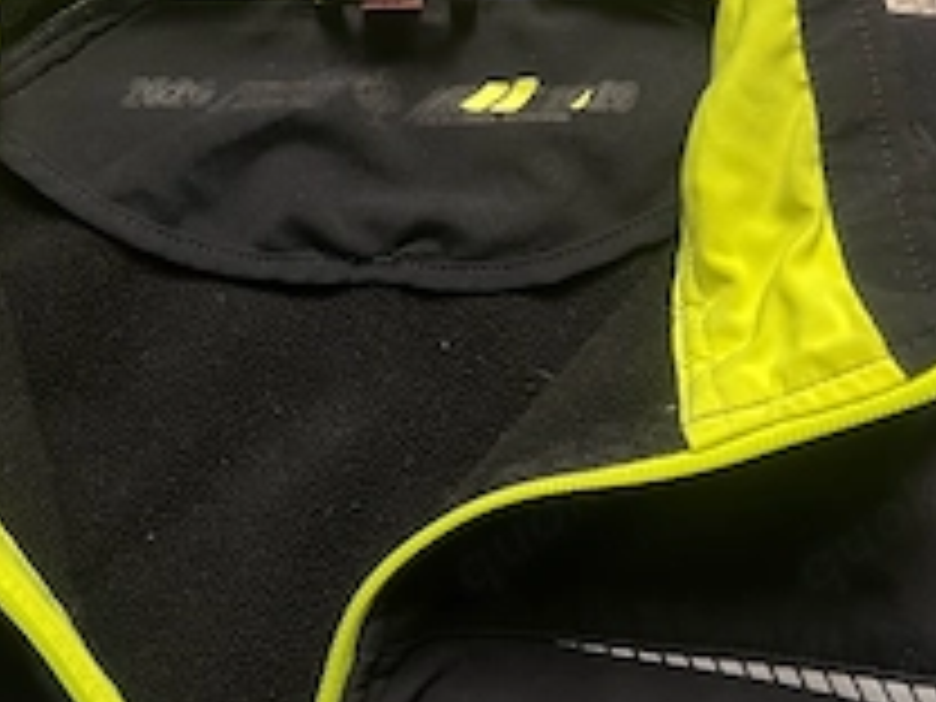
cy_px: 189
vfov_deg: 28.7
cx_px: 338
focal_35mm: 50
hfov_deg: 37.9
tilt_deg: -78.2
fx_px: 1352
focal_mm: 5.7
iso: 250
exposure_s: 1/54
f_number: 1.5
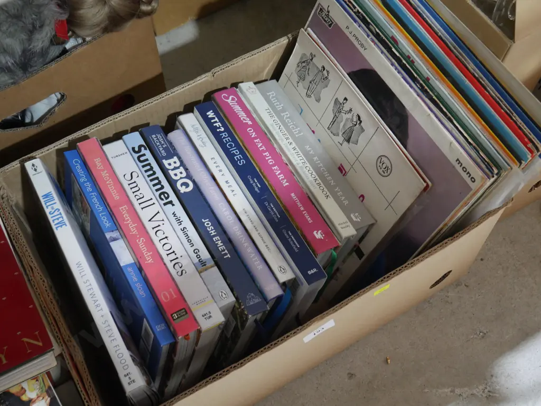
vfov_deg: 34.4
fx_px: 657
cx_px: 270
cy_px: 203
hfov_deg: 44.8
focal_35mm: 42
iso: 2000
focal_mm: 21
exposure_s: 1/60
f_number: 4.6
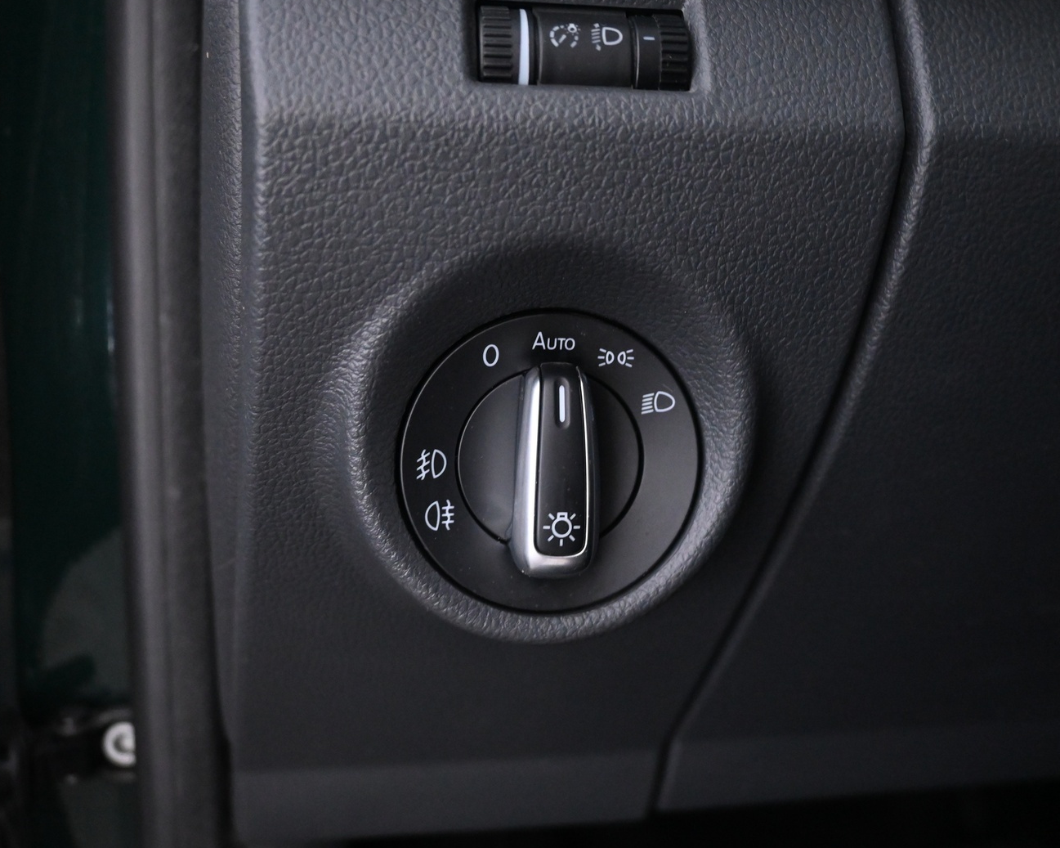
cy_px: 430
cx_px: 552
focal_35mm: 34
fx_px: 1076
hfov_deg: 52.4
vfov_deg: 43.0
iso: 4000
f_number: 3.8
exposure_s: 1/30
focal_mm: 19.5
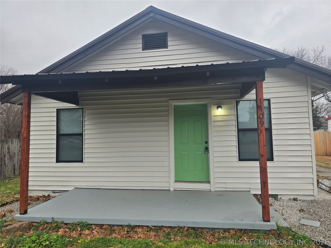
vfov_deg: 58.9
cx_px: 166
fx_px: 220
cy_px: 124
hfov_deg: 73.9
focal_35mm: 23
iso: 32
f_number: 1.7
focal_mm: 6.3
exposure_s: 1/180
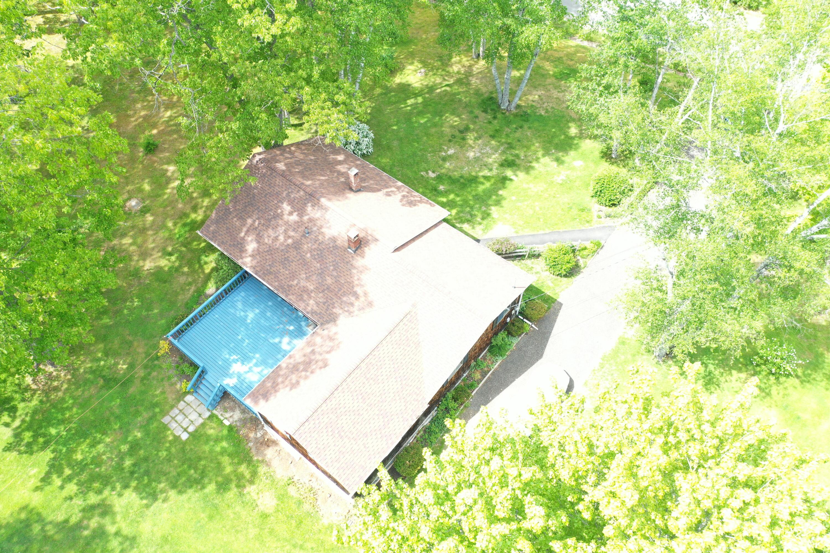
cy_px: 276
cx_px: 415
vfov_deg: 46.4
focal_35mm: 28
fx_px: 646
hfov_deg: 65.5
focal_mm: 10.26
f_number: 4
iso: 100
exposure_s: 1/100
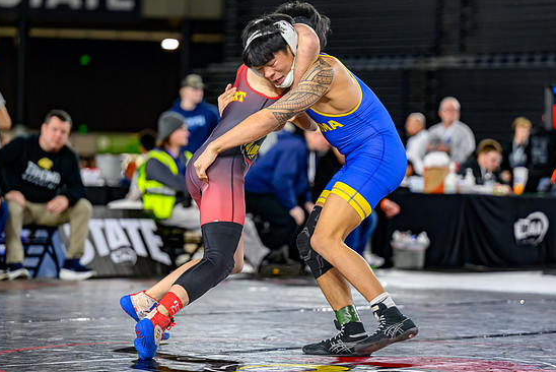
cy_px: 167
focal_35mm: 147
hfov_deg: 14.0
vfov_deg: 9.3
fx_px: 2271
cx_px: 284
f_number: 2.8
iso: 2500
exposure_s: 1/800
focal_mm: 120
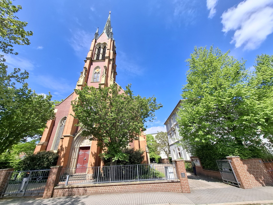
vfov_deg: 89.9
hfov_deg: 106.2
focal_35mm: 13
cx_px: 136
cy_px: 102
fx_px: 103
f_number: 2.2
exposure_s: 1/742
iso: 40
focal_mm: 1.74
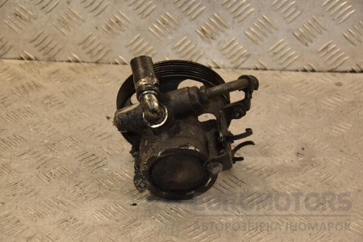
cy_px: 121
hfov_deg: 20.6
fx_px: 998
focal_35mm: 99
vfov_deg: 13.8
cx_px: 182
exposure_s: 1/125
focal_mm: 66
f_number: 5.3
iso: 800
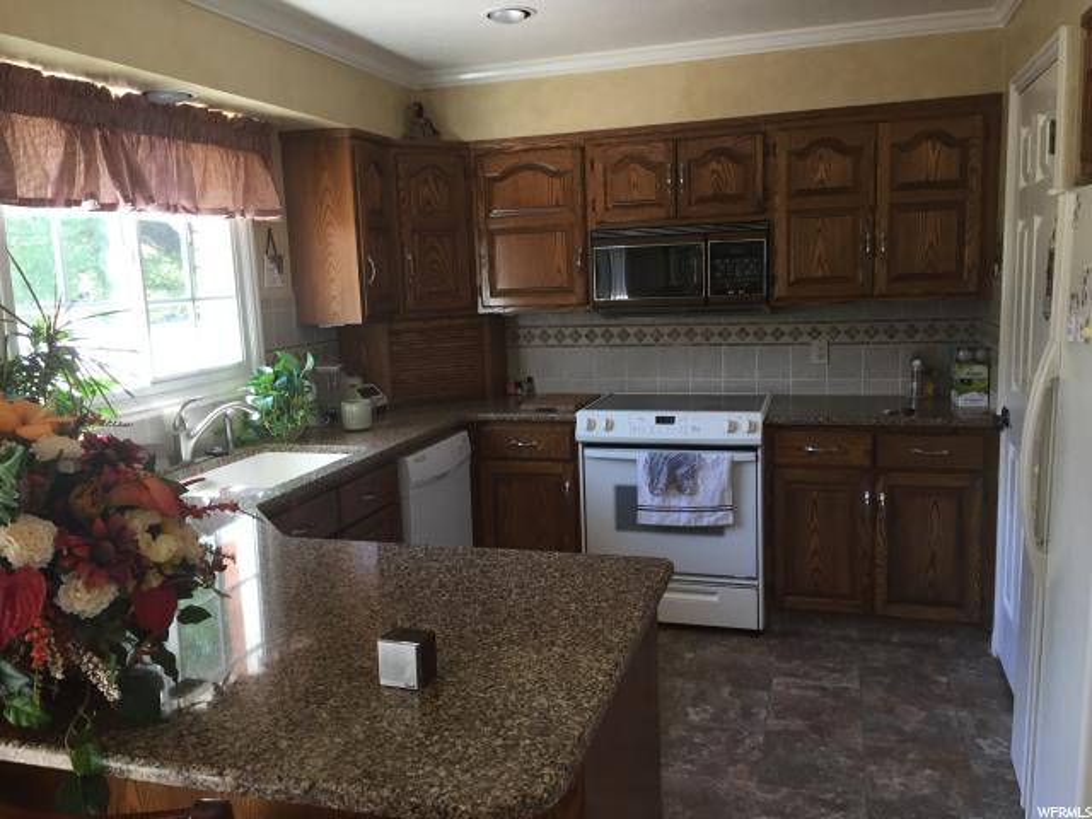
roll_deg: +2.6
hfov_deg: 61.7
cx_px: 546
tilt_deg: -7.6
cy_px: 410
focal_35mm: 29
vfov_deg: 48.2
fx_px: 915
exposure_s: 1/30
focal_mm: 4.15
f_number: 2.2
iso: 40
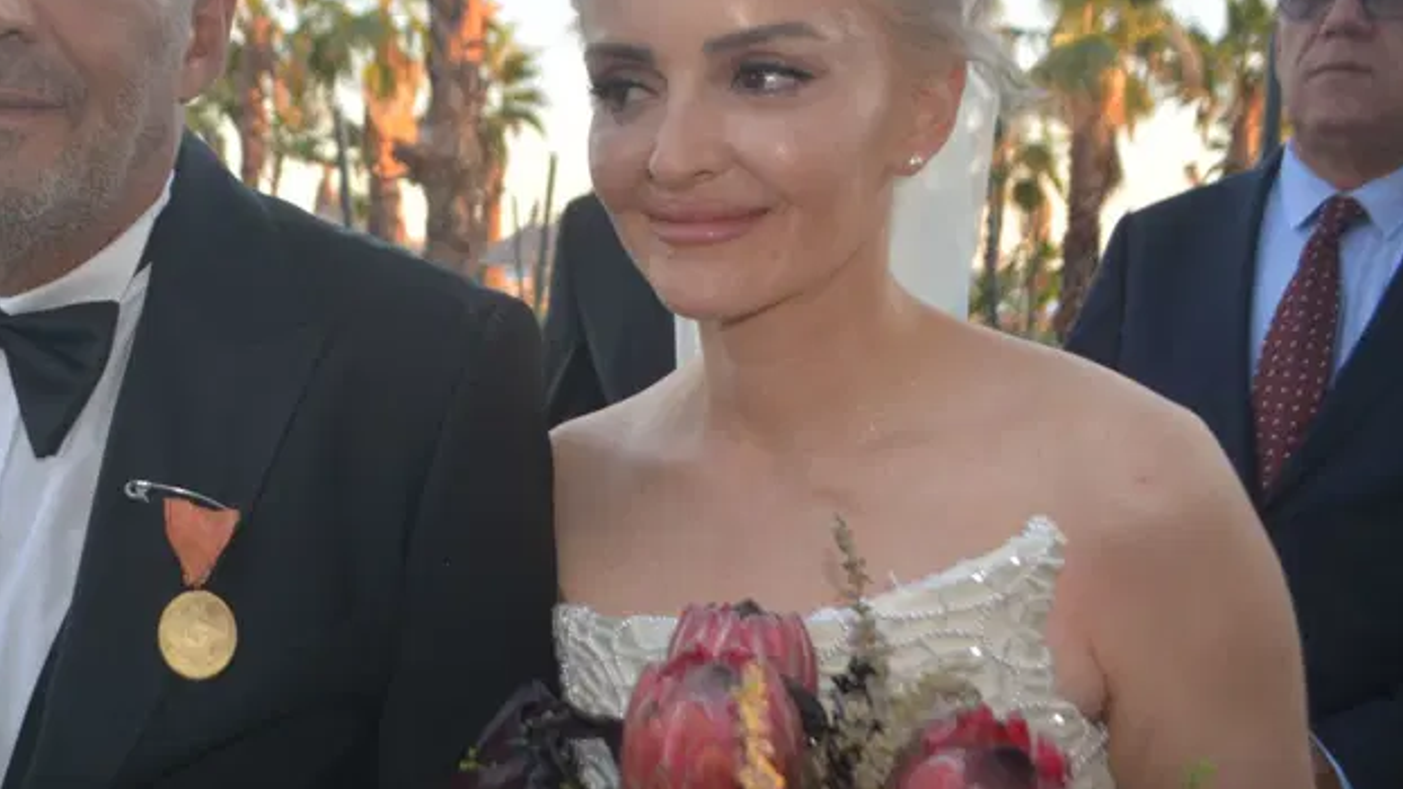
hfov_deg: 49.2
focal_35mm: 40
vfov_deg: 29.6
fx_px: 1488
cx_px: 415
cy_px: 280
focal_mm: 18
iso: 200
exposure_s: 1/160
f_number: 3.5
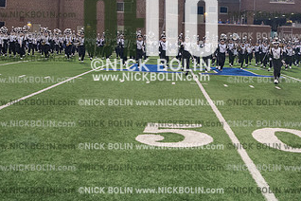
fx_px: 518
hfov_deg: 32.4
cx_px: 150
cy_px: 37
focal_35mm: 62
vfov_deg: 21.6
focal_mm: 34
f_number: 3.2
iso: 3200
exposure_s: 1/400
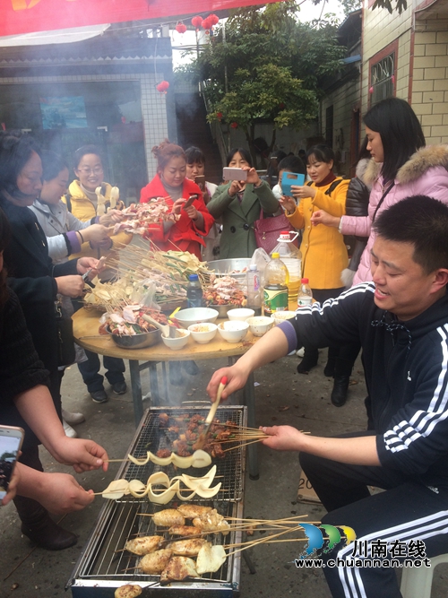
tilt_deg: -17.1
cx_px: 224
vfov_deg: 61.7
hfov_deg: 48.2
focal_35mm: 29
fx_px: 501
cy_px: 299
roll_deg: +3.8
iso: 50
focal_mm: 4.15
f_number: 2.2
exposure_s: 1/100
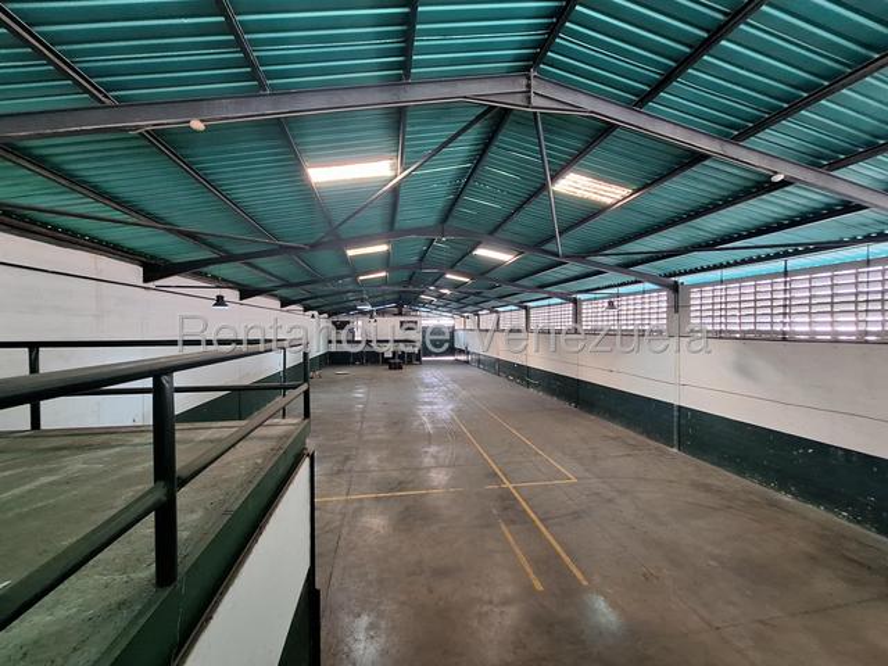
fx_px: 333
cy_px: 333
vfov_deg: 89.9
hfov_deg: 106.2
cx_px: 444
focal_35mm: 13
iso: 160
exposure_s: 1/40
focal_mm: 1.74
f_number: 2.2
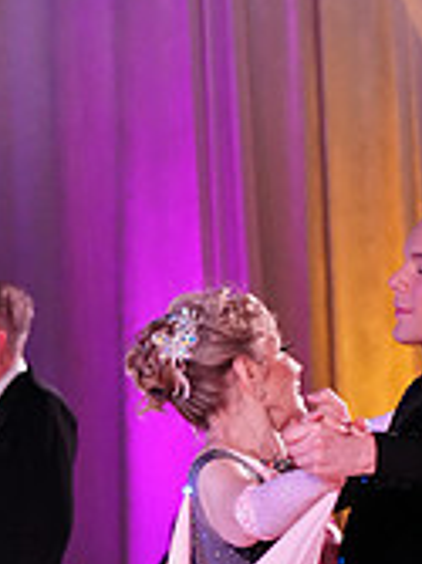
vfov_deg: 5.6
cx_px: 309
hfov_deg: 4.2
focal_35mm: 351
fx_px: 5713
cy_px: 800
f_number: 4
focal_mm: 105
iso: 4000
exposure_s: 1/500
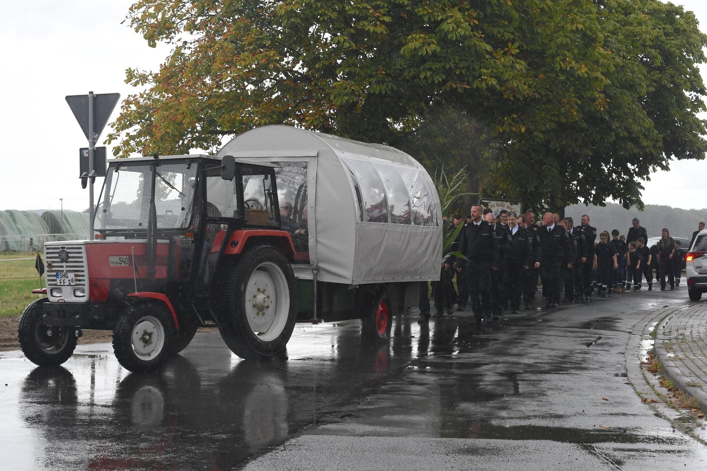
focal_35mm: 75
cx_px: 354
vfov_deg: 18.2
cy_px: 236
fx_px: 1473
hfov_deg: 27.0
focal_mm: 50
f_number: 9
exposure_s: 1/320
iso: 800
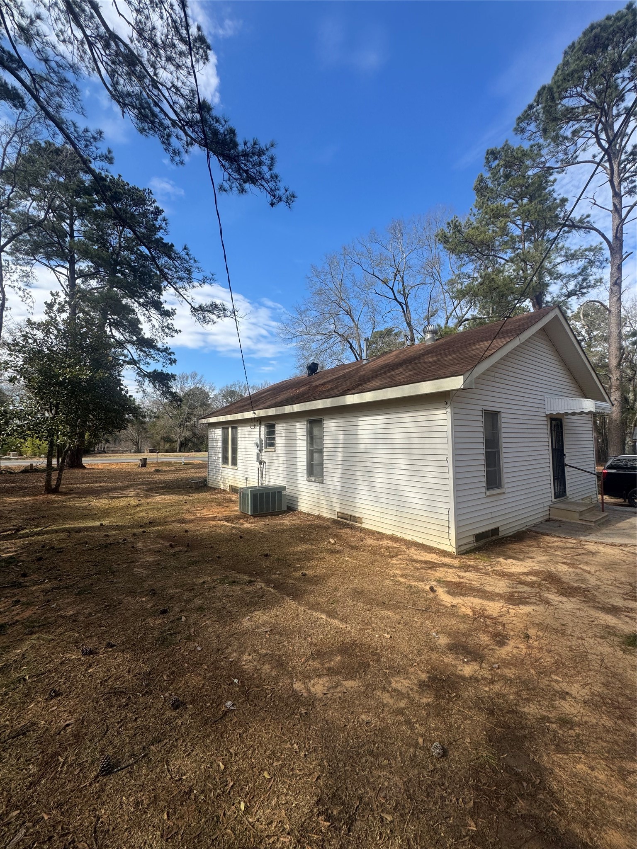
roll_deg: +1.1
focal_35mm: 14
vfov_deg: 102.1
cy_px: 424
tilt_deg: +2.9
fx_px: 344
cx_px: 318
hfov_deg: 85.7
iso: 40
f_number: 2.2
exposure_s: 1/1637
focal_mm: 2.22
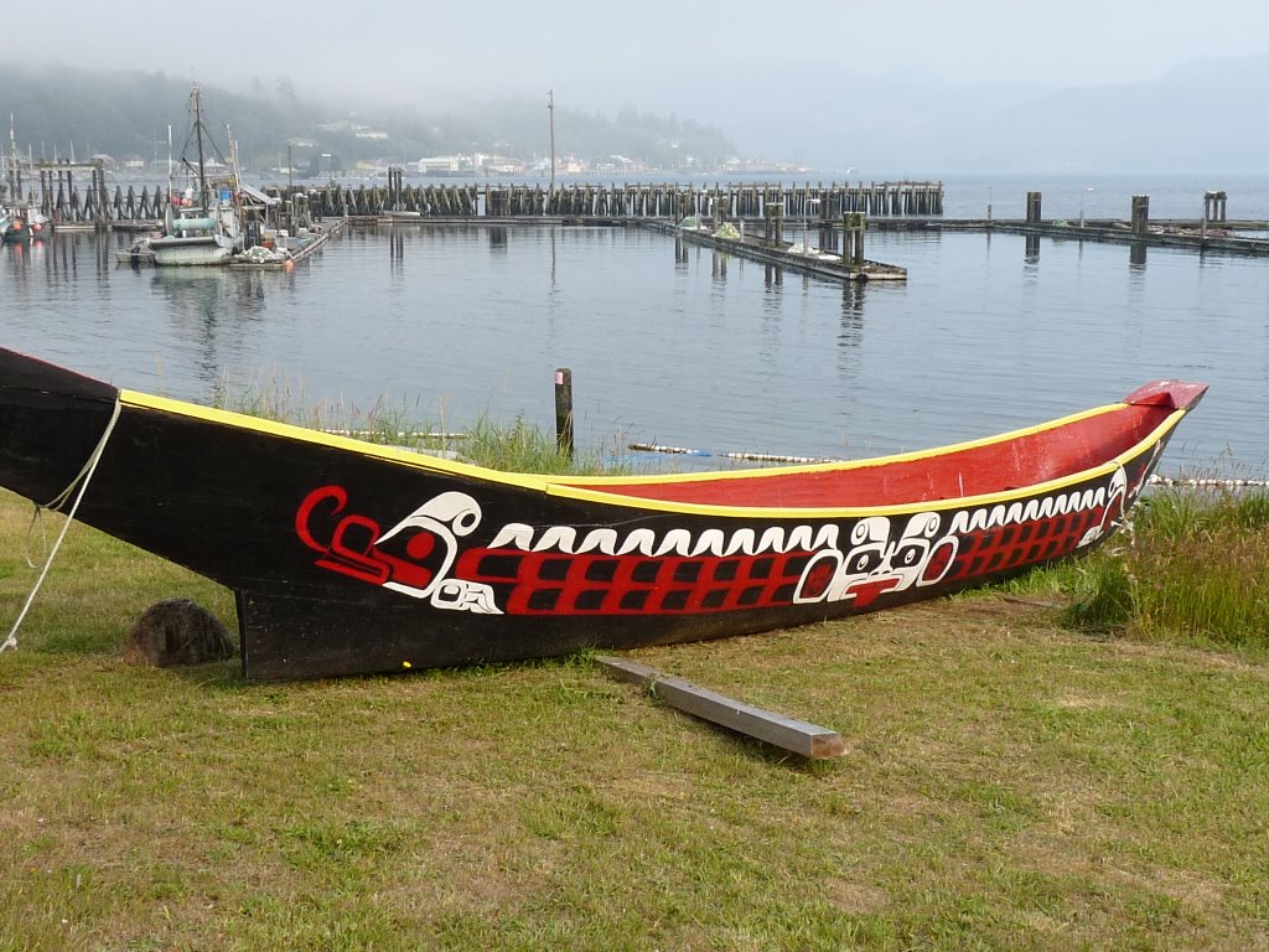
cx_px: 634
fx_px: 1760
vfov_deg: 30.3
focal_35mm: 48
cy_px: 476
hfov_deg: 39.7
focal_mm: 4.8
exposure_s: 1/200
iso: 100
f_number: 4.5
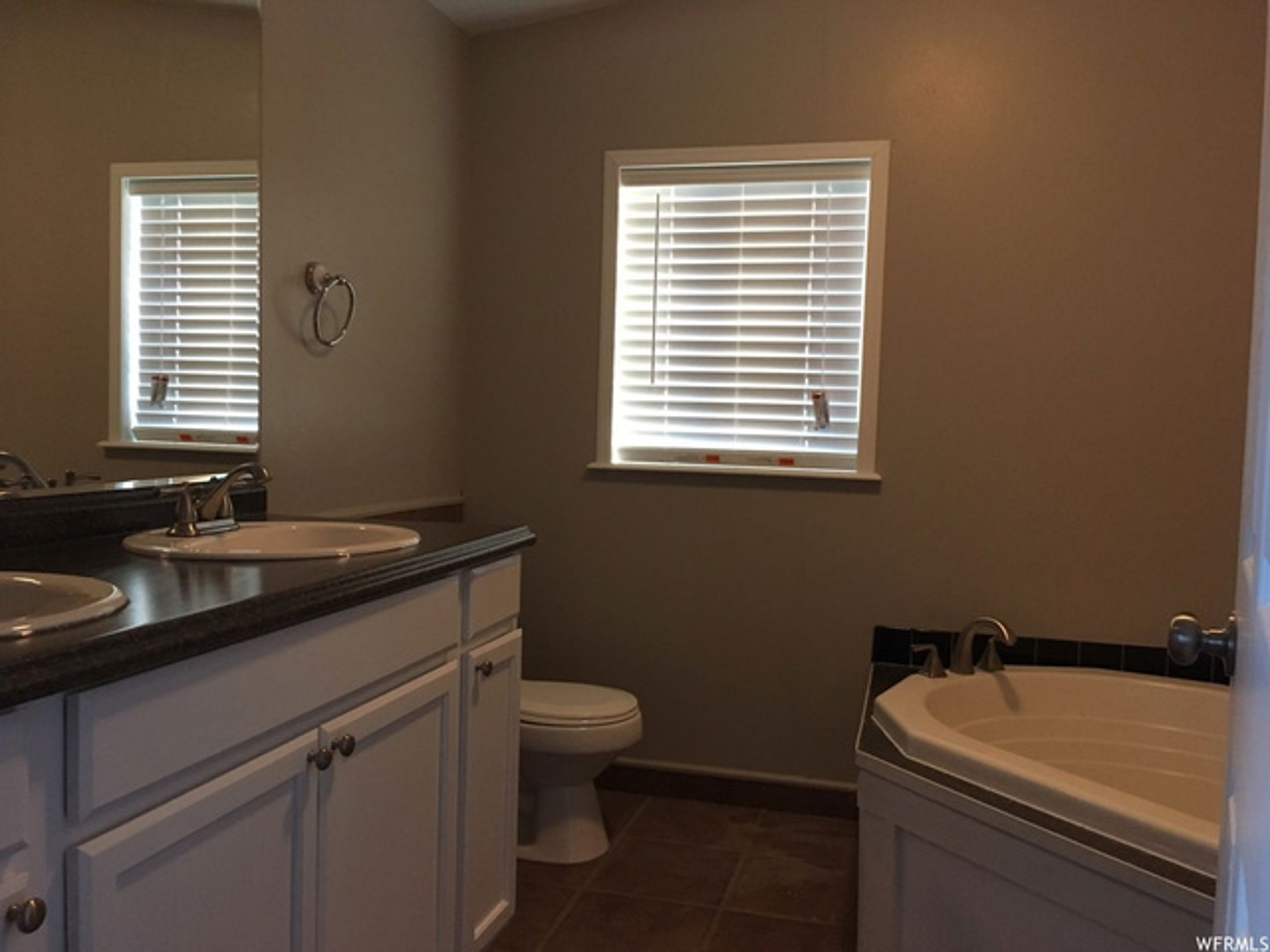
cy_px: 476
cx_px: 635
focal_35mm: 29
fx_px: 1064
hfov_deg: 61.7
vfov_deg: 48.2
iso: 200
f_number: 2.2
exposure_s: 1/30
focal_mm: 4.15
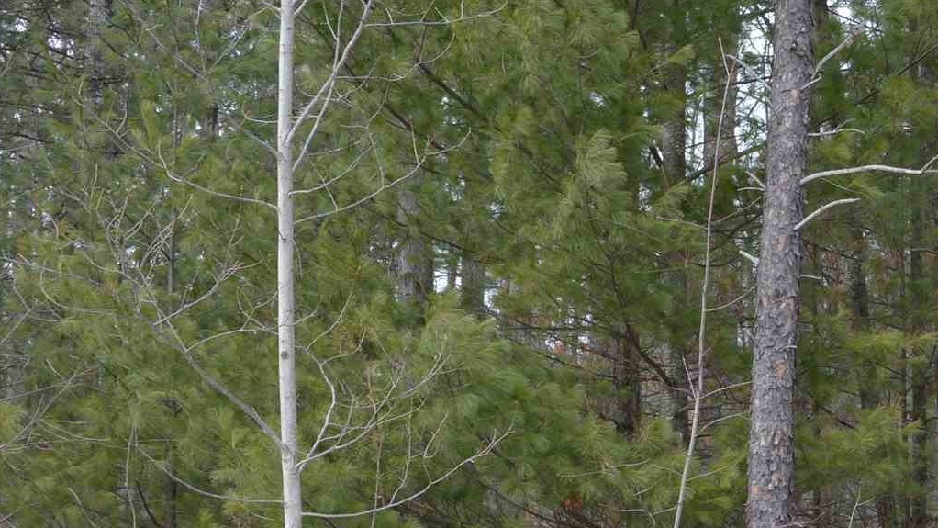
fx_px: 2701
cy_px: 336
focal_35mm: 109
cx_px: 743
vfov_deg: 11.2
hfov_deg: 19.5
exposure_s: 1/125
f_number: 5.6
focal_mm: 23
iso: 100
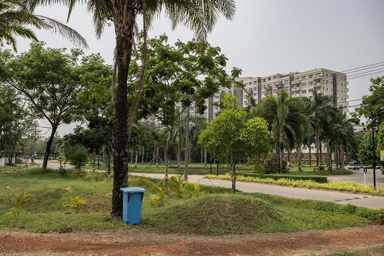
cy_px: 128
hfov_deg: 58.0
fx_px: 347
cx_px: 192
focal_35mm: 32
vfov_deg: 40.5
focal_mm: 32.5
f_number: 8
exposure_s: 1/400
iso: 200
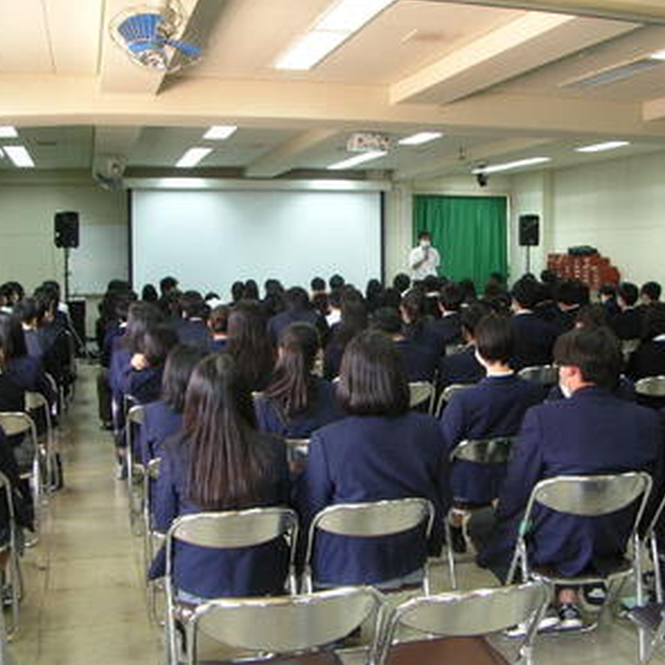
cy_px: 331
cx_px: 363
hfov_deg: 40.0
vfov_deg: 40.0
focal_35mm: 42
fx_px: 913
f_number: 2.8
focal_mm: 5.8
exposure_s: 1/6.7
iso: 50
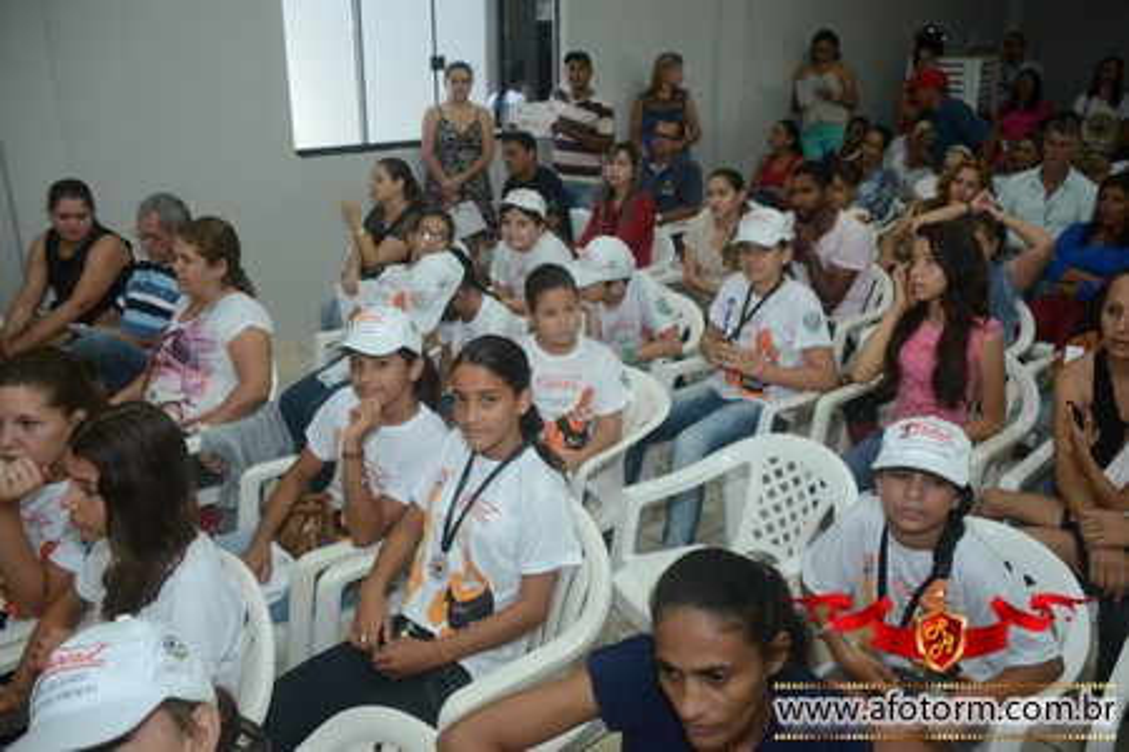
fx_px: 941
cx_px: 564
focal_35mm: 30
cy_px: 376
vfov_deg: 43.6
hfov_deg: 61.9
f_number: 3.5
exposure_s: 1/125
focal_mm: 20
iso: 1600
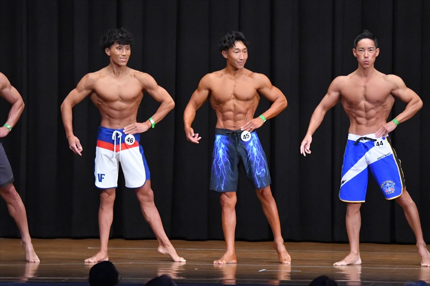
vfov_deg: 6.1
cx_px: 215
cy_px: 143
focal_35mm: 225
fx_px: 2686
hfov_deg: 9.2
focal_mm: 150
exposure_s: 1/400
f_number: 5.6
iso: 8000
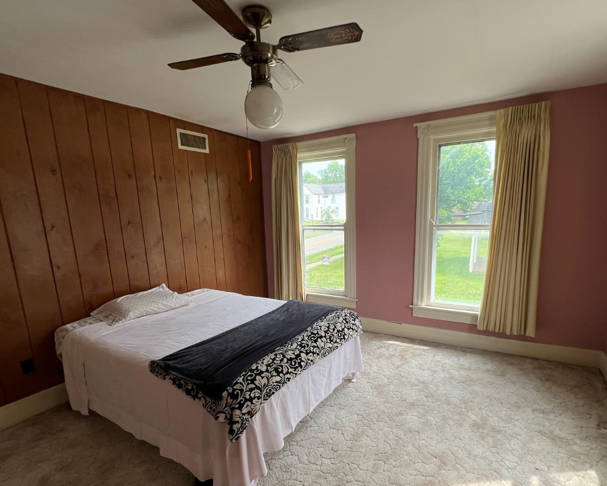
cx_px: 324
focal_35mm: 17
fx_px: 305
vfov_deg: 76.6
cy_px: 274
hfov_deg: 89.5
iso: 32
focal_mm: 1.57
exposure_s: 1/104
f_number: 1.8
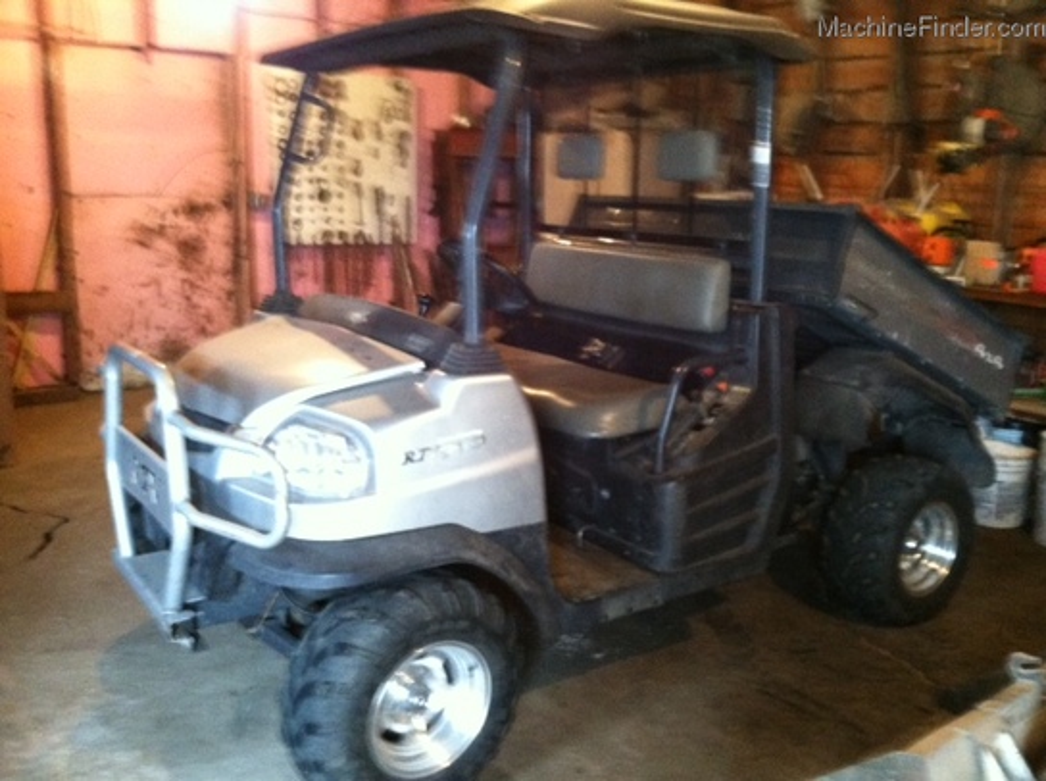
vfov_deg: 40.6
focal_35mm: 35
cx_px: 523
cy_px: 390
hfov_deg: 52.7
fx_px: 1056
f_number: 2.8
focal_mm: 3.85
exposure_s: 1/15
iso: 500
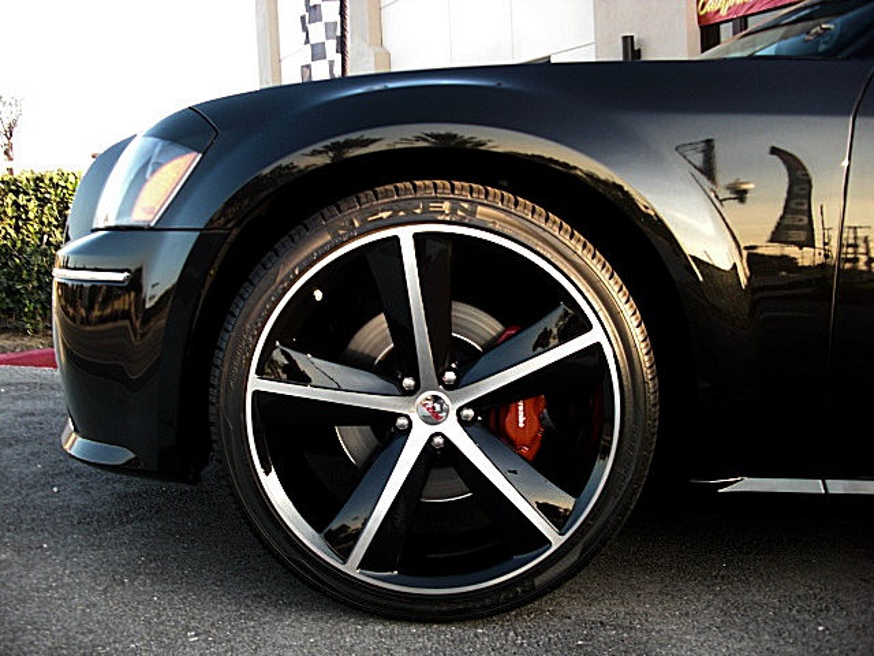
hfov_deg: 51.4
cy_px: 328
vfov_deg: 39.7
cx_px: 437
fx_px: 909
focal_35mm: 36
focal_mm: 6.3
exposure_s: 1/80
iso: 100
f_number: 2.8
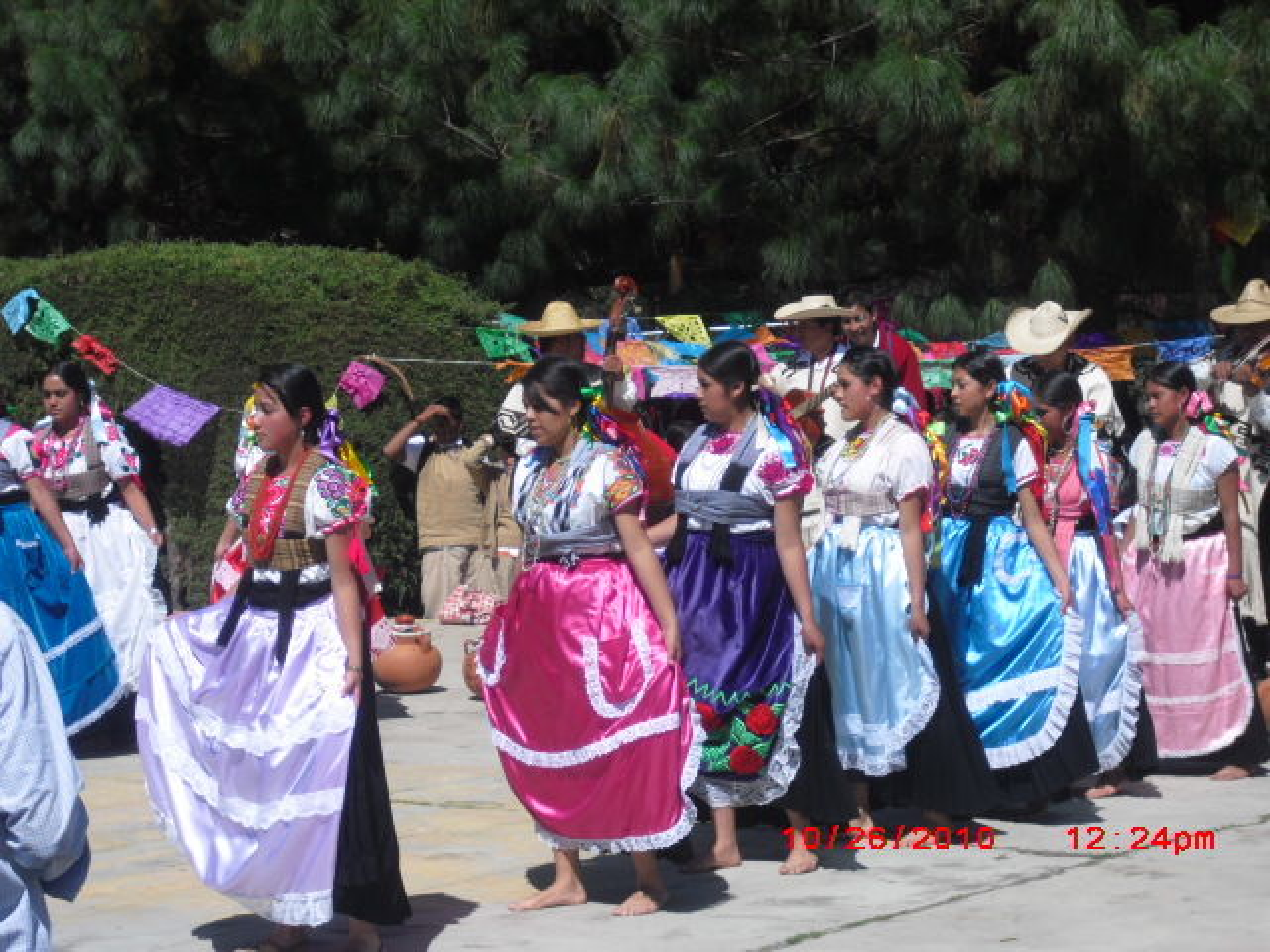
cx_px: 635
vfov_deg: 13.8
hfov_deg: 18.4
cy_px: 476
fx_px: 3926
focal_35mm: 107
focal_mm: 18.9
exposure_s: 1/400
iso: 64
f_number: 5.6
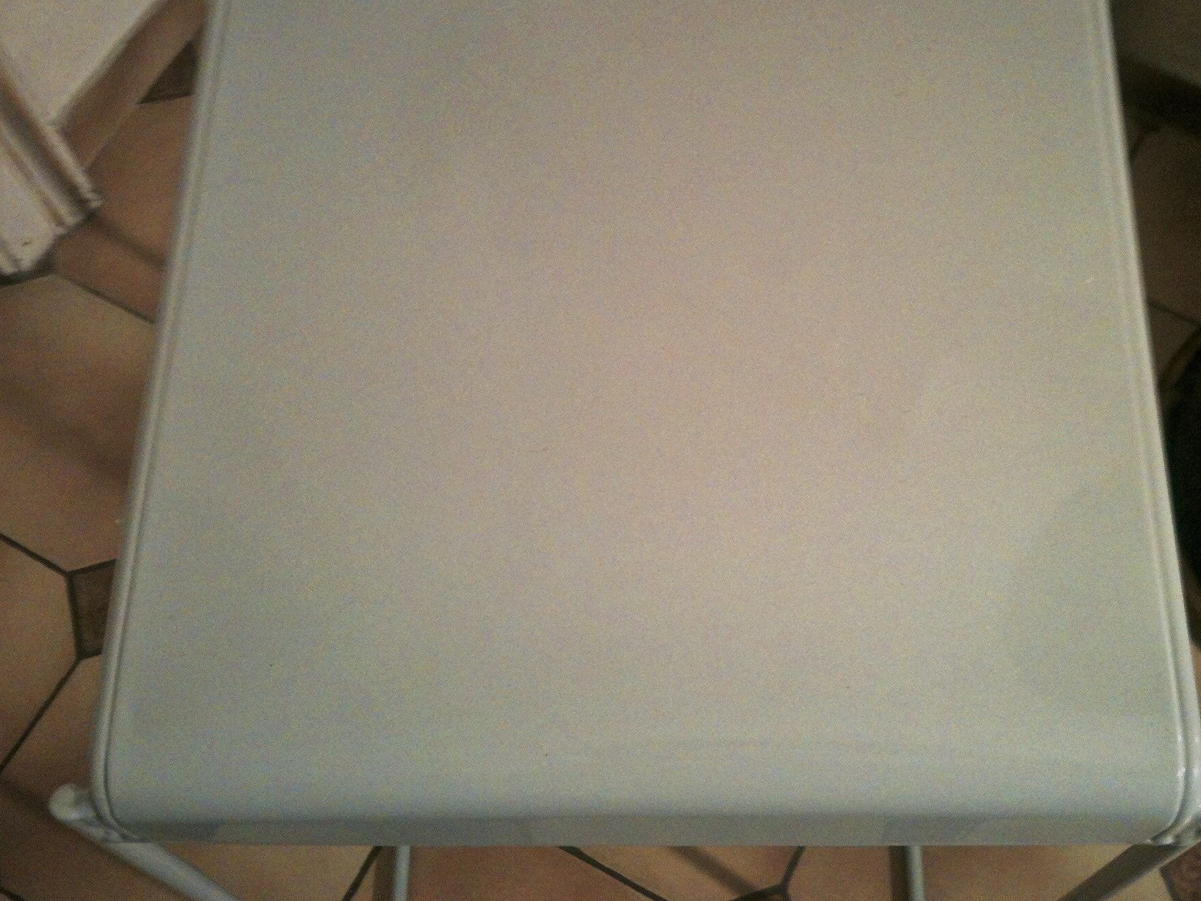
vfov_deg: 35.1
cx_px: 701
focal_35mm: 41
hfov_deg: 45.6
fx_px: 1422
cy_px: 385
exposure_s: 1/17
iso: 125
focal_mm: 3.85
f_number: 2.8
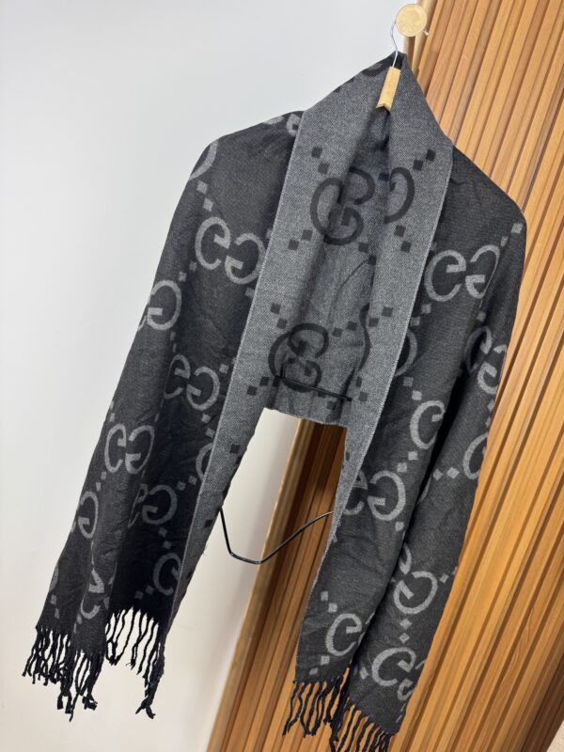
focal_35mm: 24
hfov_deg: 56.8
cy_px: 376
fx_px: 521
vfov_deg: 71.6
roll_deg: -15.5
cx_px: 282
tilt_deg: -9.8
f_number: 1.78
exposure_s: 1/120
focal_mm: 6.76
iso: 64
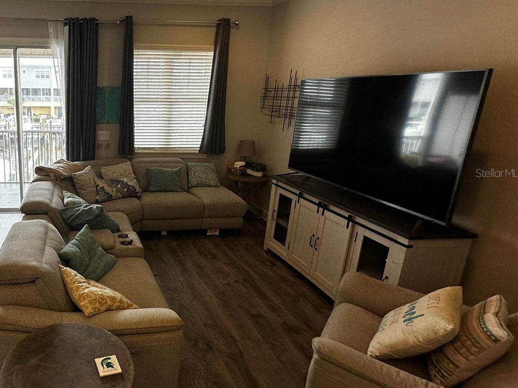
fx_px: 344
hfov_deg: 66.8
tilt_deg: -12.3
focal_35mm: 23
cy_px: 173
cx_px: 101
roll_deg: -0.7
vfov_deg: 58.7
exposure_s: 1/120
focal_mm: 2.22
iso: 100
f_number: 2.2
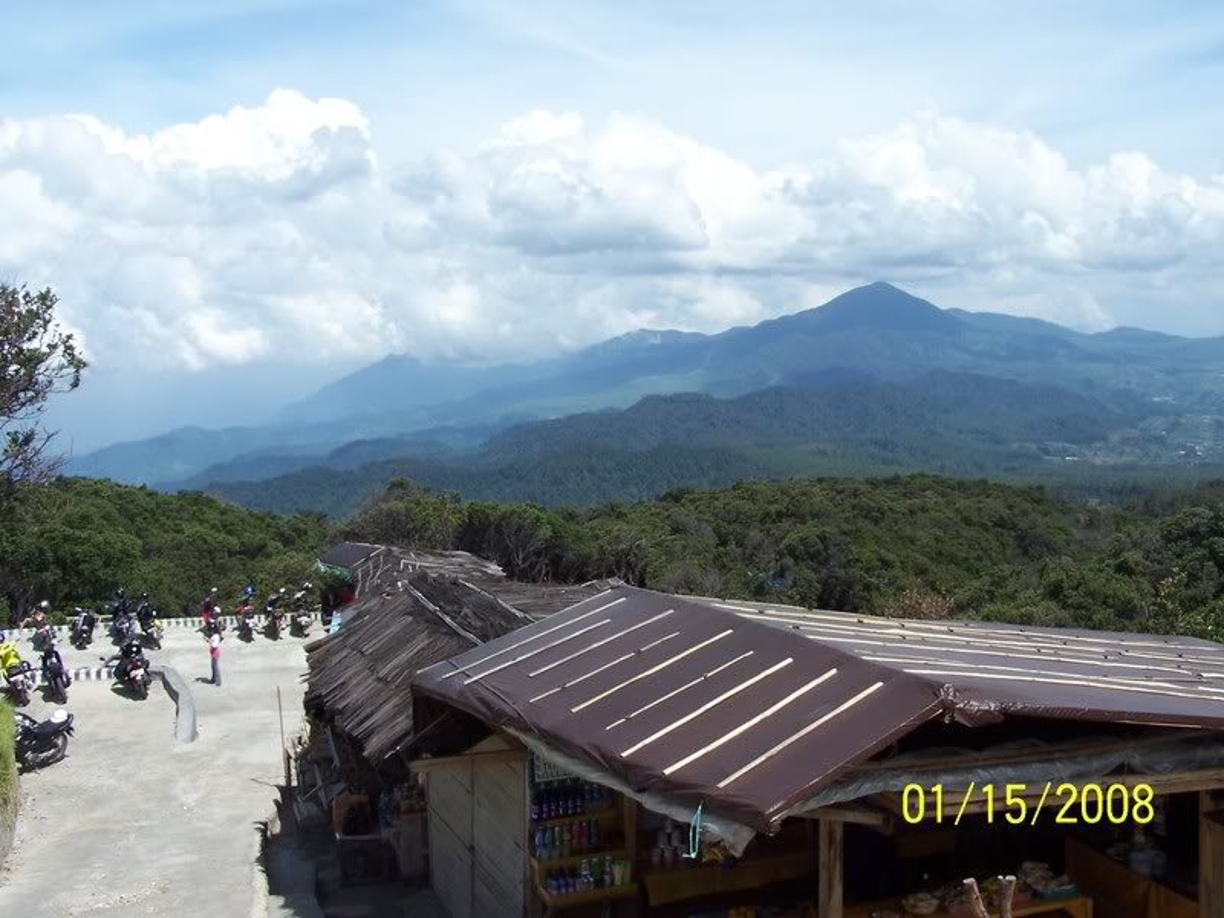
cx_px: 612
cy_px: 459
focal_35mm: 38
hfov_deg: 49.0
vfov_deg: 37.7
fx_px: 1344
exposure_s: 1/350
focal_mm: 6.3
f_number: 5.6
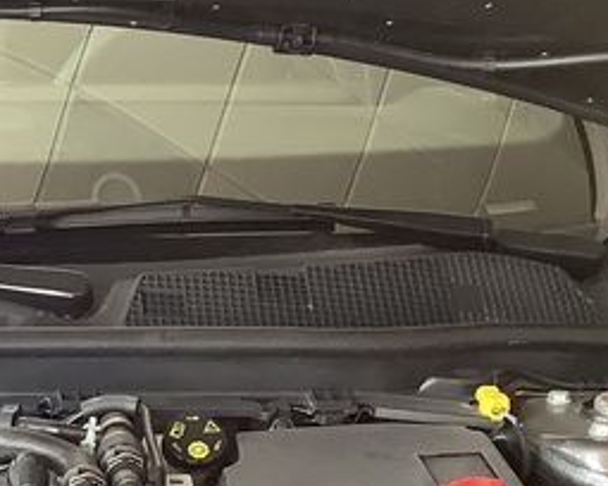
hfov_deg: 19.0
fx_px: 1709
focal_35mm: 95
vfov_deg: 15.2
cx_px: -122
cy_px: 698
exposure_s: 1/50
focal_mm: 3.3
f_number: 2.4
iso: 64
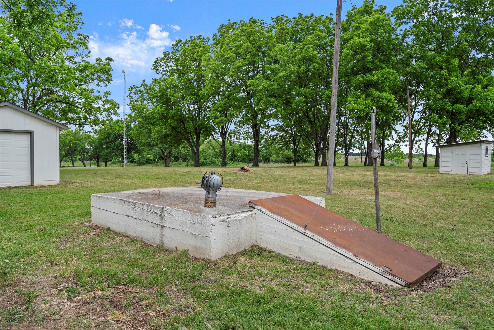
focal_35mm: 26
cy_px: 165
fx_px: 357
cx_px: 247
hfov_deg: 69.4
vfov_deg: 49.6
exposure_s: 1/100
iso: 400
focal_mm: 26
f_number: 5.6
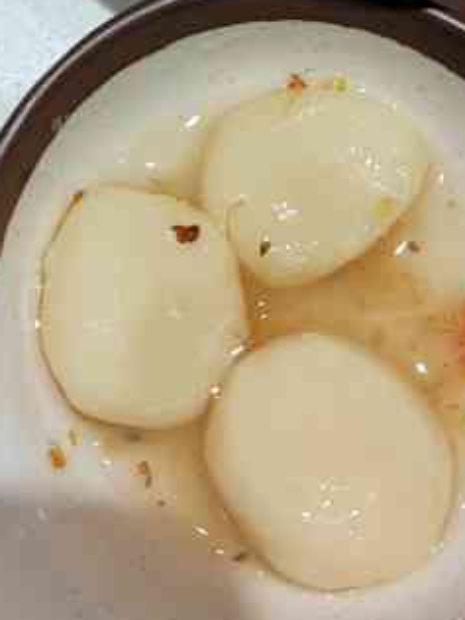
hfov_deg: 21.2
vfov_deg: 26.4
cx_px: 47
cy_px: -52
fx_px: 1218
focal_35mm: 68
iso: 309
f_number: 1.9
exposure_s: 1/100
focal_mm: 5.52
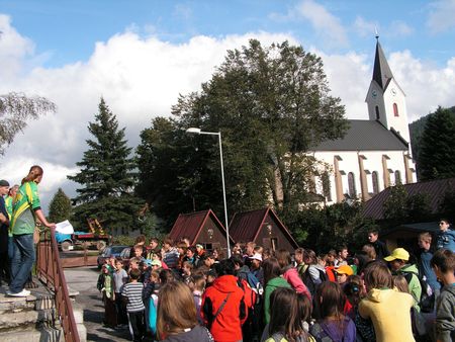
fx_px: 473
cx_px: 228
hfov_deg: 51.3
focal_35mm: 36
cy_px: 171
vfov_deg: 39.7
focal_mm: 6
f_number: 4.8
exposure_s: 1/320
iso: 50
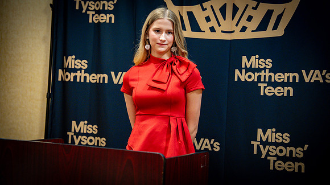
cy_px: 92
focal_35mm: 73
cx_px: 165
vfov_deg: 16.4
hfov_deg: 28.9
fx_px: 641
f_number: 2.8
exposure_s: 1/125
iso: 1600
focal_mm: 70
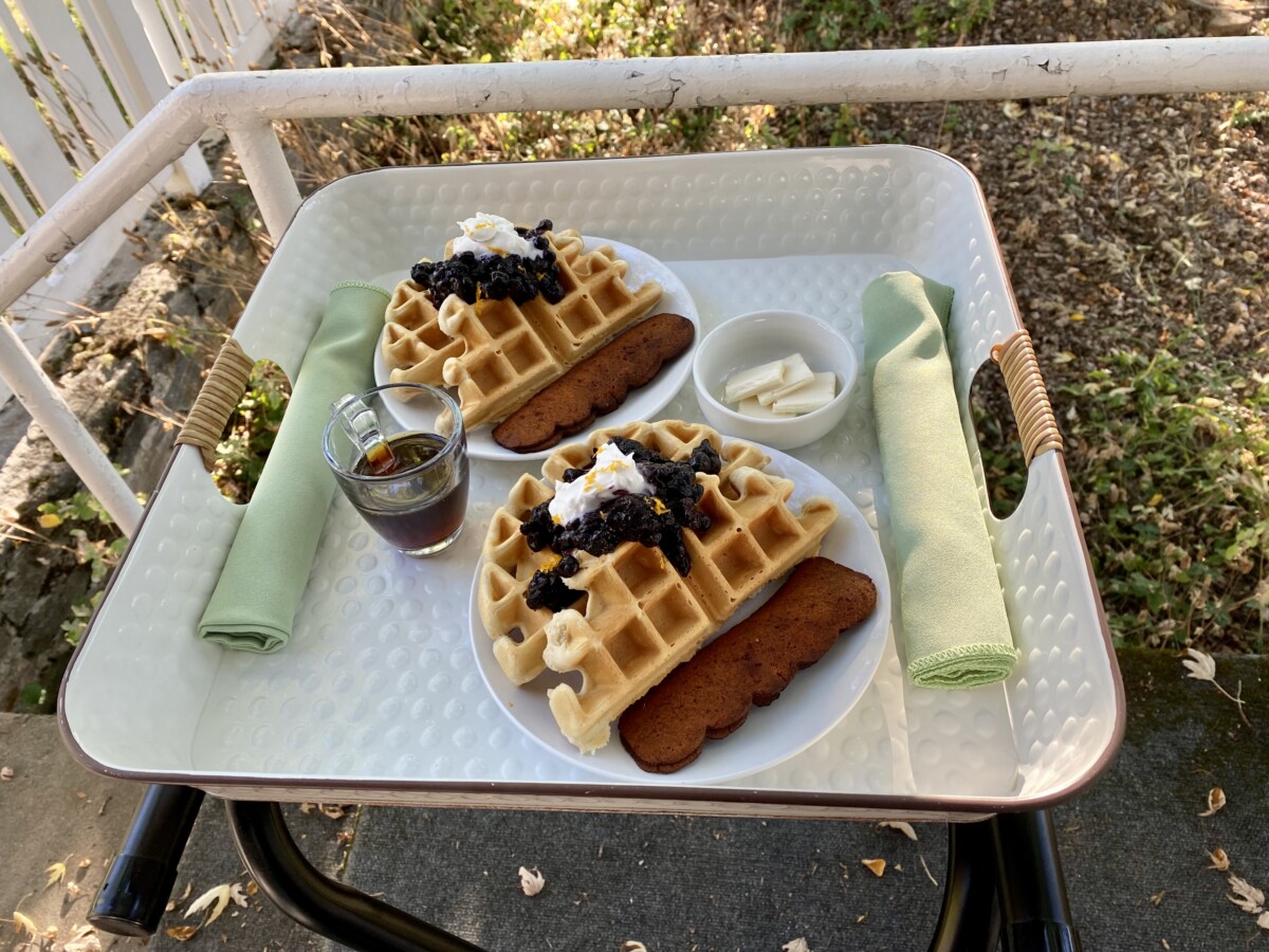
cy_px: 476
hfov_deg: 67.3
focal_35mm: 26
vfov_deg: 53.1
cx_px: 634
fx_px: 953
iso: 50
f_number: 1.8
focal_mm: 4.25
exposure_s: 1/122
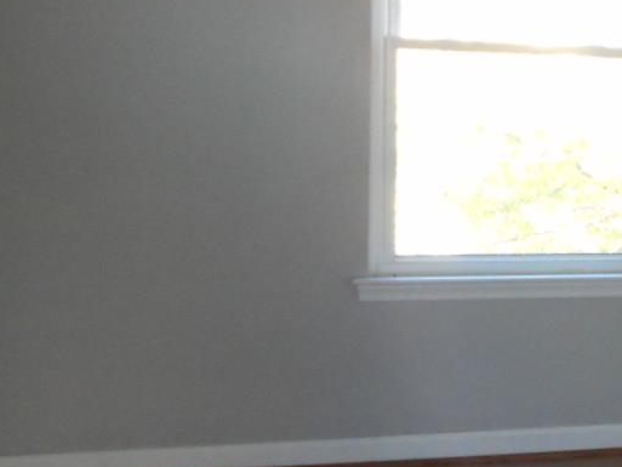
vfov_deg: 18.9
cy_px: 194
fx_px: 1402
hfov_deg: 21.2
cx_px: 923
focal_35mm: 78
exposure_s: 1/25
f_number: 3.7
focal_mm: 4.5
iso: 400
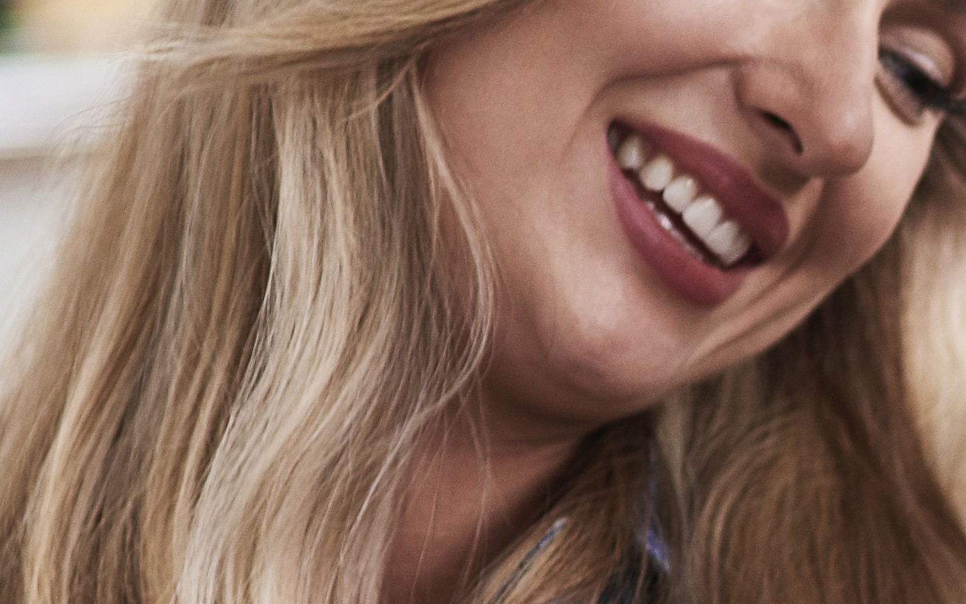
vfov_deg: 3.0
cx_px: 1422
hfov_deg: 4.7
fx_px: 11637
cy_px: 871
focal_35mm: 442
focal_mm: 85
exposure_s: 1/125
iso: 200
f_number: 2.5
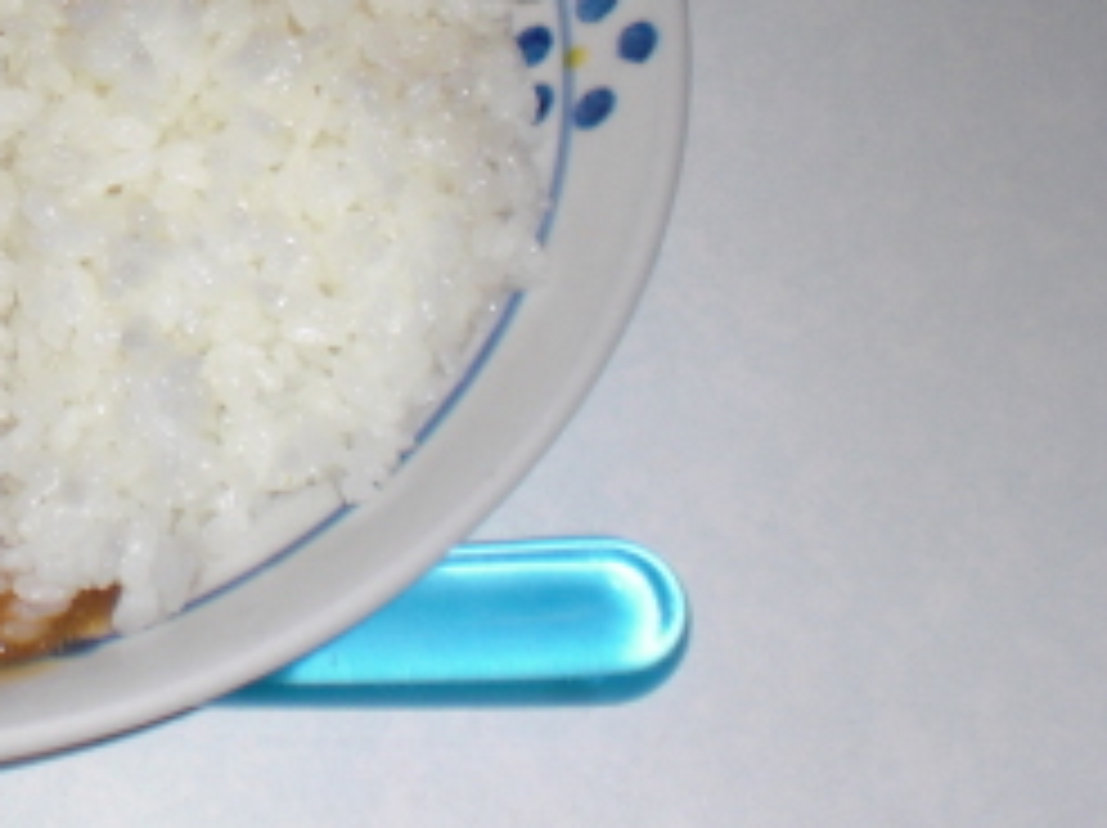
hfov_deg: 18.9
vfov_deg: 14.5
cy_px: -153
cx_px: -184
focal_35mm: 99
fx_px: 3163
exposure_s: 1/60
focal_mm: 6.3
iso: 64
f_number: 3.1
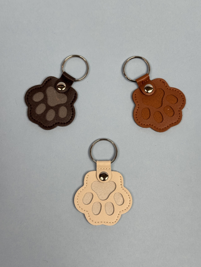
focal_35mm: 48
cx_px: 100
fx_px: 372
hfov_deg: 30.3
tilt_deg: -77.8
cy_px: 134
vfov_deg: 39.7
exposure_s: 1/292
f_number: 1.78
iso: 64
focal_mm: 6.76
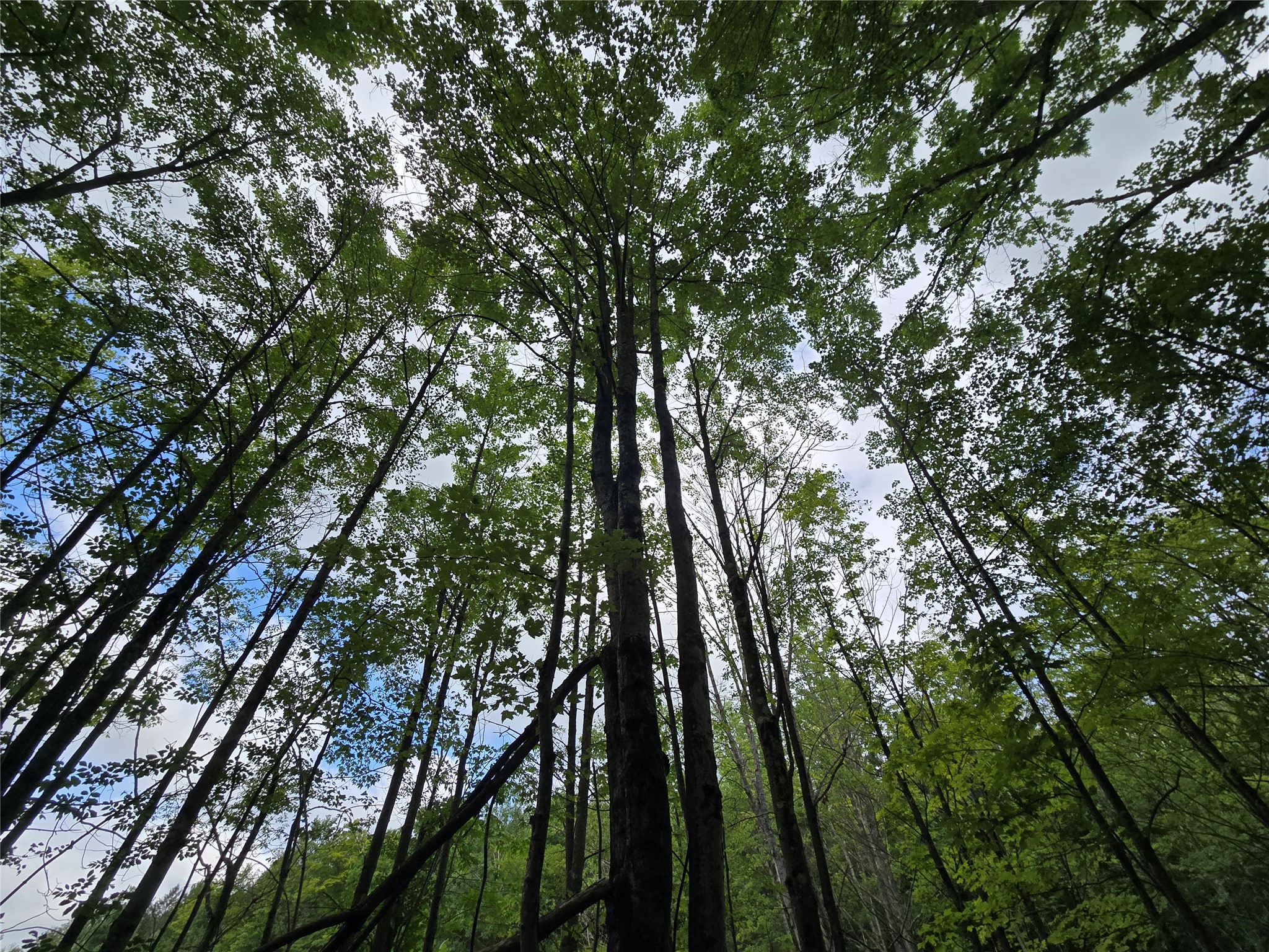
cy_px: 476
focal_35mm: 13
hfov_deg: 106.2
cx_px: 634
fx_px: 477
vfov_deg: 89.9
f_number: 2.2
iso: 50
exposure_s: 1/1019
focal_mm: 2.2
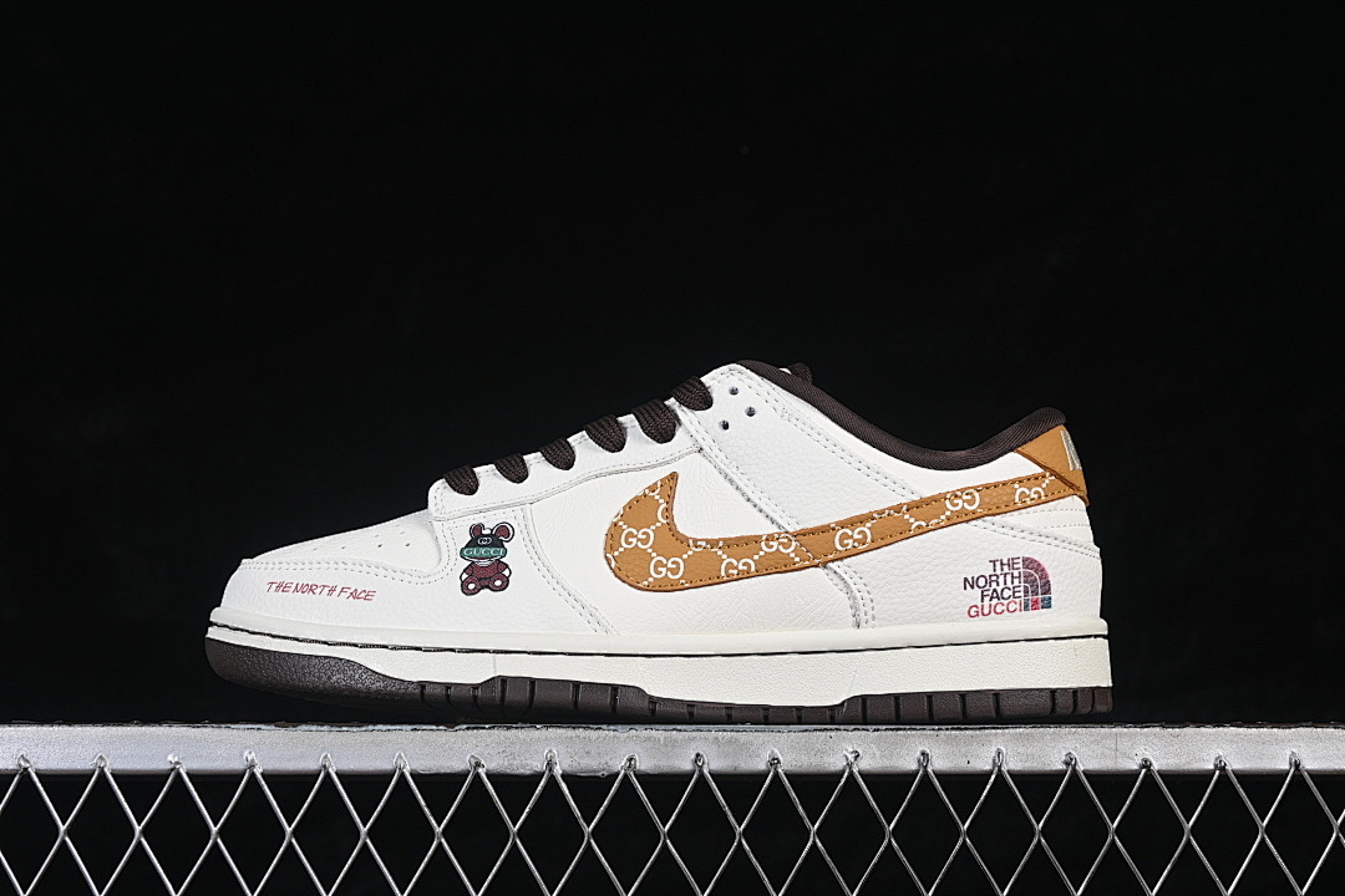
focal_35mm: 75
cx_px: 672
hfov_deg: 27.0
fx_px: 2802
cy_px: 448
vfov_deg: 18.2
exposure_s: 1/80
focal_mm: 50
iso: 160
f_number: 8
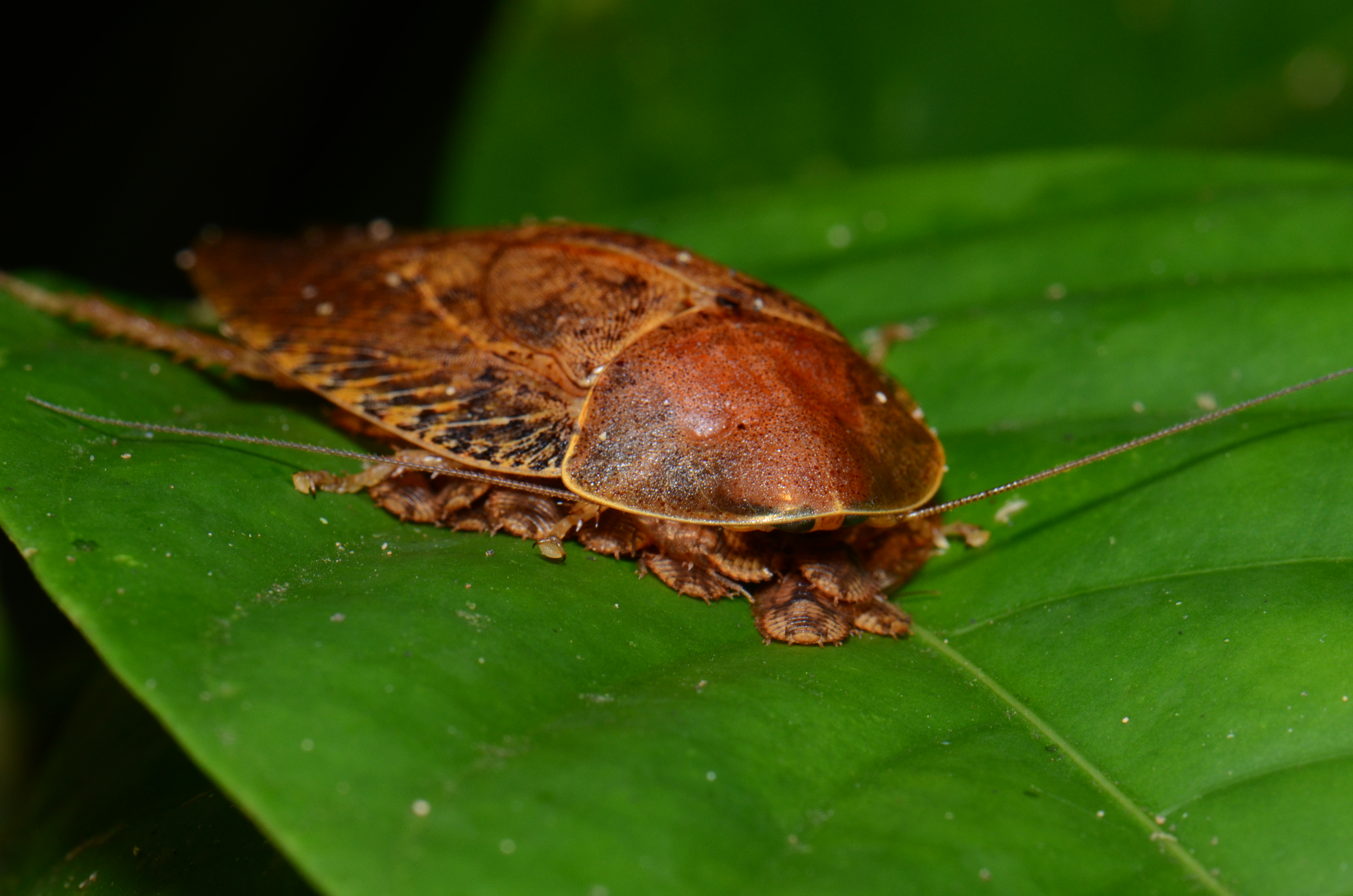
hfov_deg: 13.1
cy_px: 448
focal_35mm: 158
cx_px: 676
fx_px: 5907
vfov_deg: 8.7
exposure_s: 1/200
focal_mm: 105
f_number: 20
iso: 500
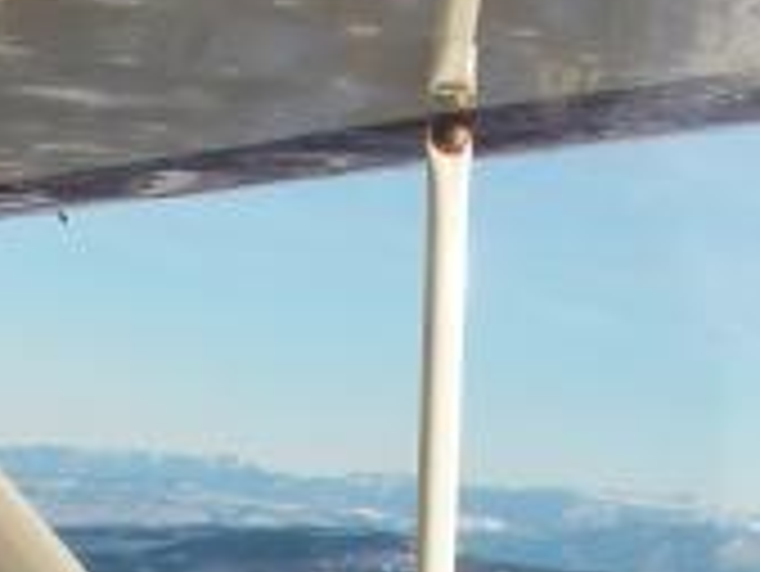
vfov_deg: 9.8
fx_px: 3164
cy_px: 1009
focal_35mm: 144
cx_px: 58
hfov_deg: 13.6
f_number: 6.6
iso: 64
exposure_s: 1/125
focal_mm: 6.3
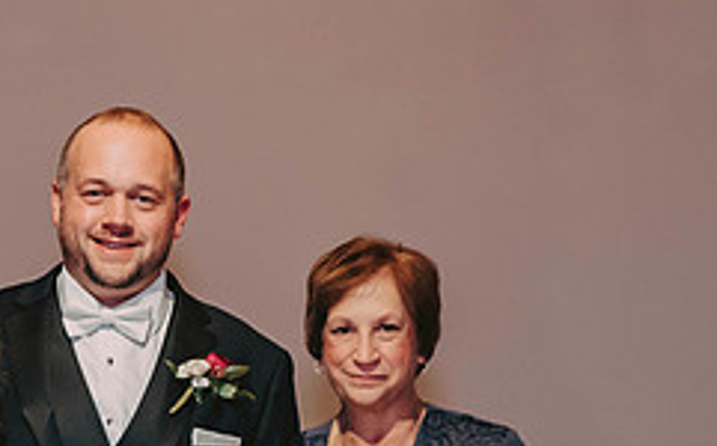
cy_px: 411
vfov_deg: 6.0
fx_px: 4216
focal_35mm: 216
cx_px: 129
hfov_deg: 9.7
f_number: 3.2
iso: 1250
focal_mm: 75
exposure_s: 1/60
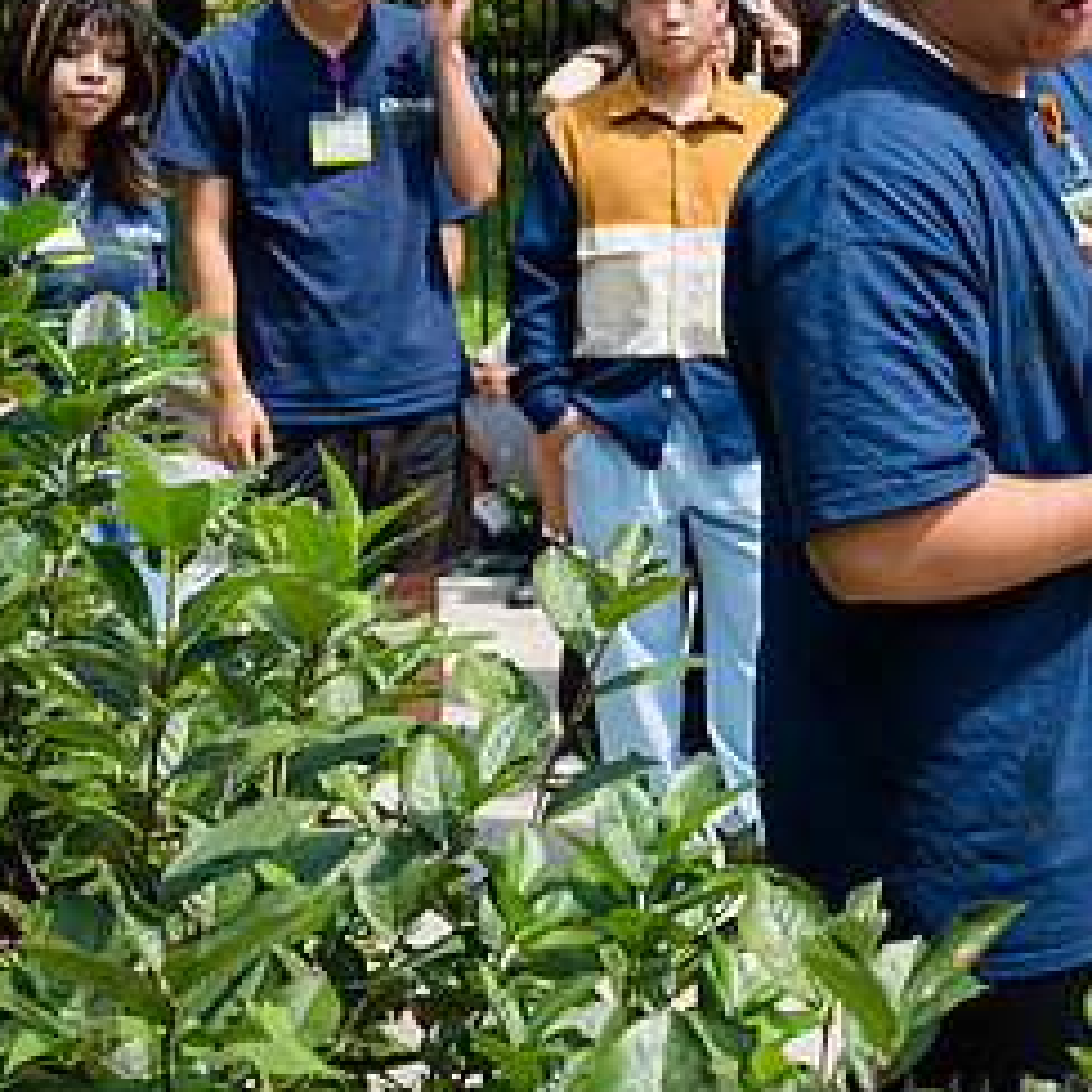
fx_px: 2891
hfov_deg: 20.9
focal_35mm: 81
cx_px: 995
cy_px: 297
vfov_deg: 21.2
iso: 200
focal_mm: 34
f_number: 4.5
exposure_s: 1/640
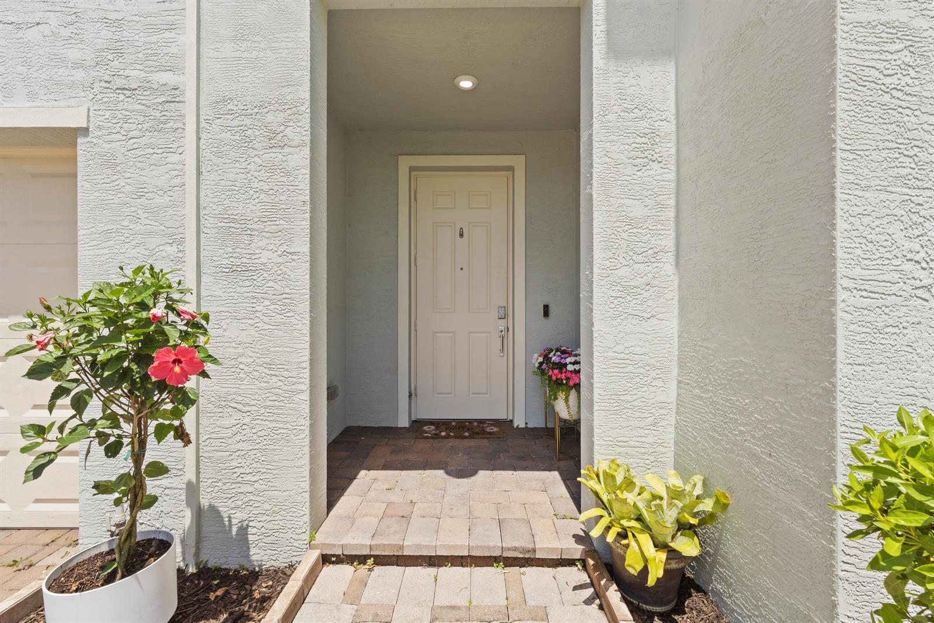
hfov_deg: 104.3
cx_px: 467
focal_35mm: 14
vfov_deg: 81.2
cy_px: 312
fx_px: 363
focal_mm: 14
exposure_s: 1/320
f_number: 9
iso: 250
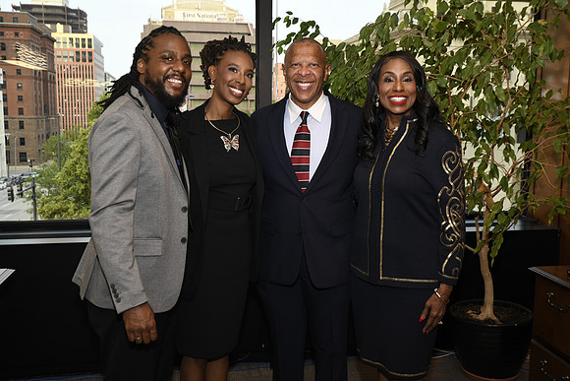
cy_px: 190
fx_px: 602
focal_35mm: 38
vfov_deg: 35.1
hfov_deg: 50.7
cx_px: 285
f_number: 8
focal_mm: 38
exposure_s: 1/60
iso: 1600
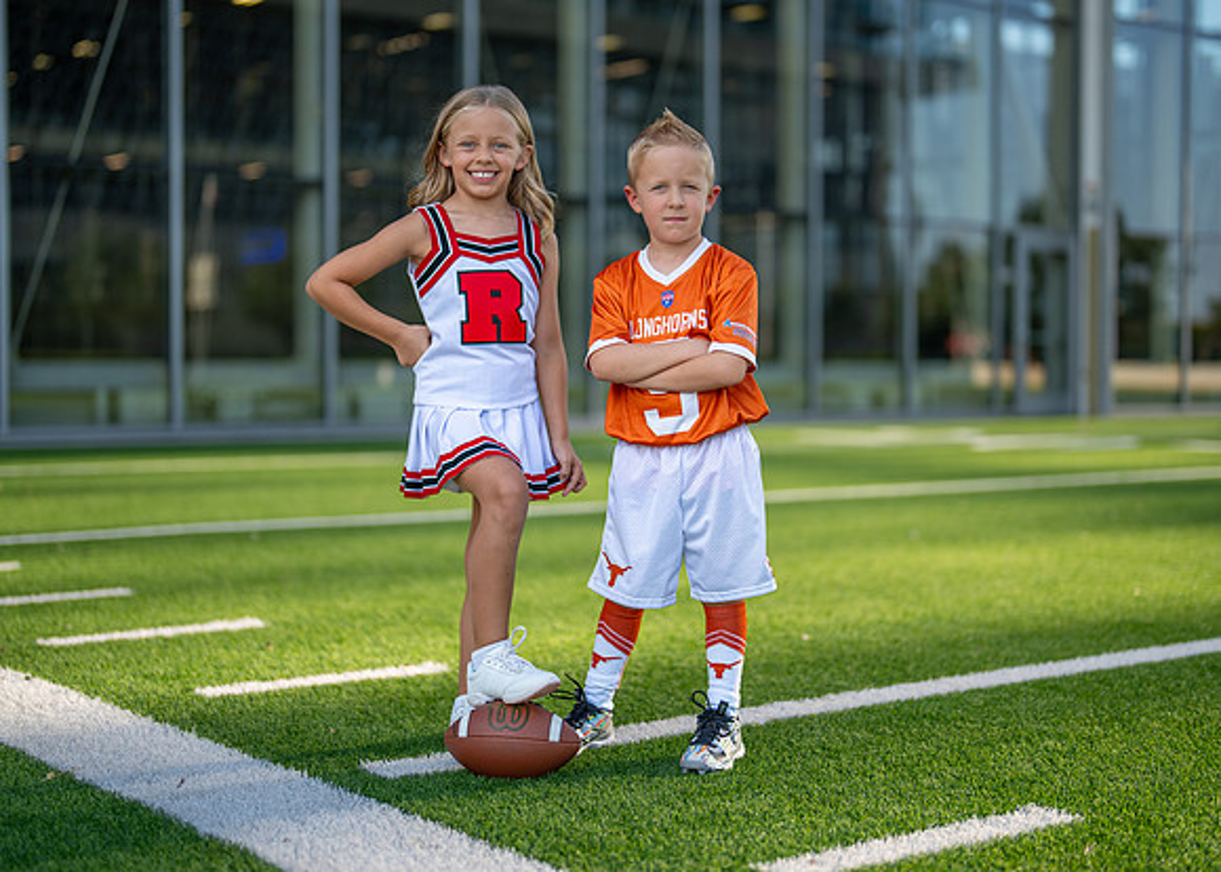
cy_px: 407
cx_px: 630
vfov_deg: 25.2
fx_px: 1952
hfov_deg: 34.7
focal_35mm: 56
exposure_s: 1/2500
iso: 100
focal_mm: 50
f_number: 1.2
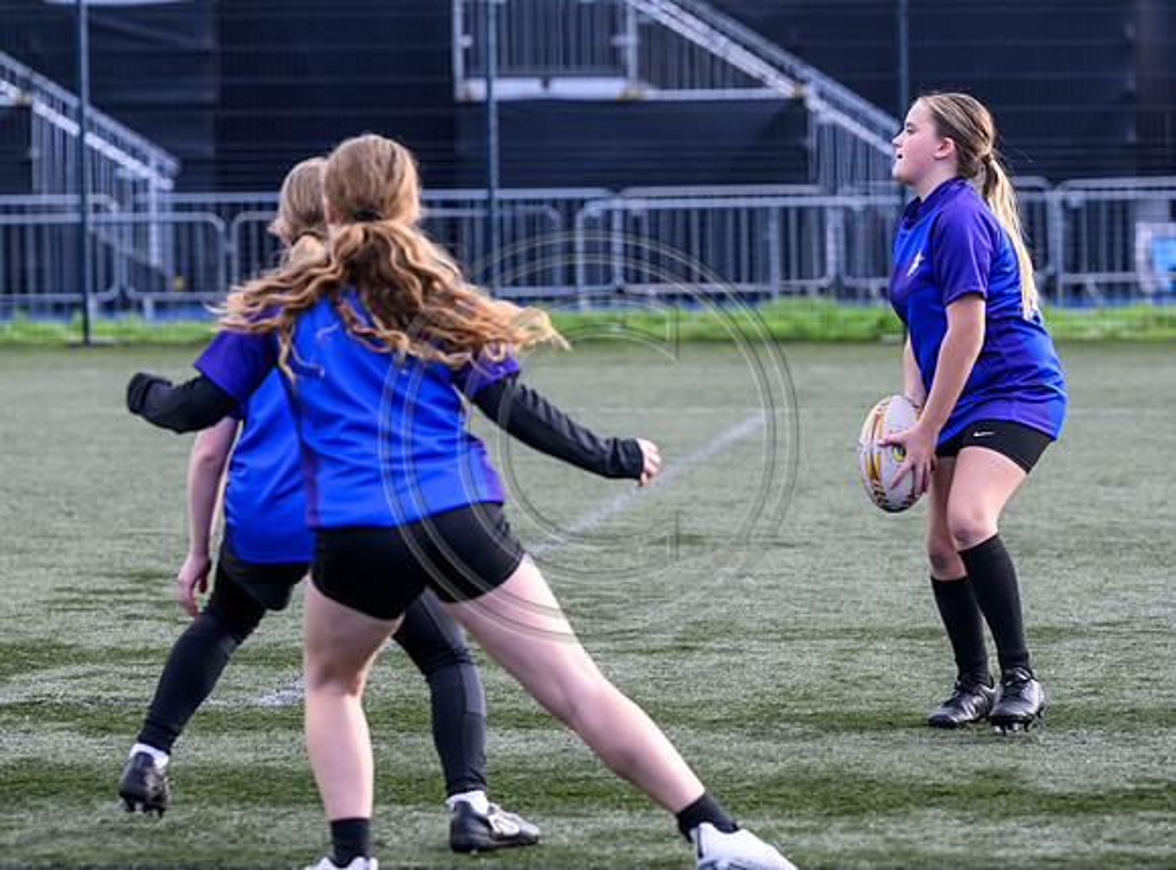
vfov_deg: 7.5
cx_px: 728
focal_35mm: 197
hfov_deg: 10.1
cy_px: 385
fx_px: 6672
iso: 1600
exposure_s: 1/1250
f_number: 4.5
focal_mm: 165
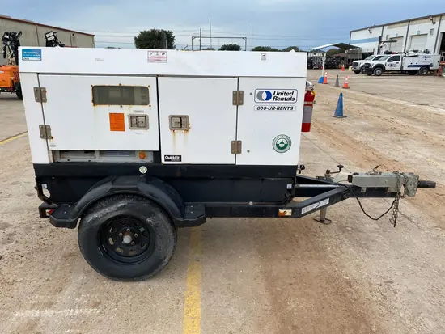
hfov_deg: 67.3
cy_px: 167
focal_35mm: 26
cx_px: 222
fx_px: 334
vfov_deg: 53.1
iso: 32
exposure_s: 1/2141
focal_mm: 4.25
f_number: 1.8
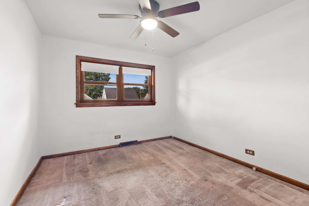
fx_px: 129
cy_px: 103
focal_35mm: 15
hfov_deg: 100.4
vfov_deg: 77.3
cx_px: 154
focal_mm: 10
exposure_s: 1/13
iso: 400
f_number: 8
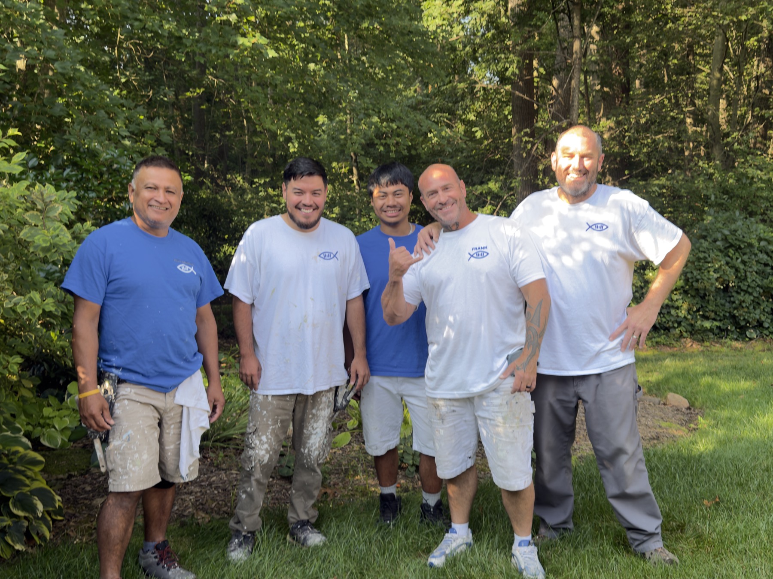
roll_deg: -2.1
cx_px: 386
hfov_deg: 52.6
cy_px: 290
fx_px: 782
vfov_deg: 40.7
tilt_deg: -10.8
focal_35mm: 35
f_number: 1.78
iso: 64
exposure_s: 1/170
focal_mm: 6.76
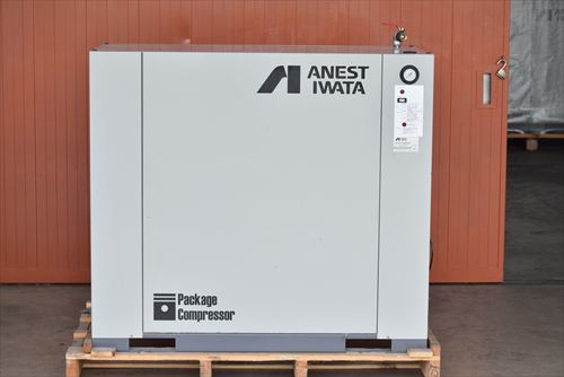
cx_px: 282
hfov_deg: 21.9
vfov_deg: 14.7
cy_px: 188
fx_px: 1458
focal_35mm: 93
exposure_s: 1/800
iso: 1250
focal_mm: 62
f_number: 6.3
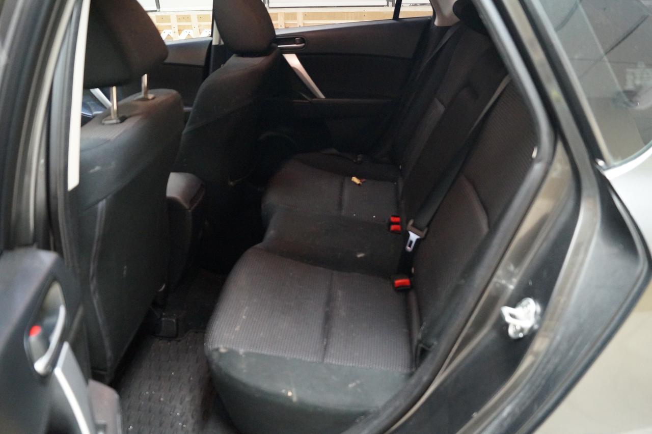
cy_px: 217
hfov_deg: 67.4
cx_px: 326
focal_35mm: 27
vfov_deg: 47.9
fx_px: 489
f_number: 3.5
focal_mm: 18
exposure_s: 1/20
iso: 3200
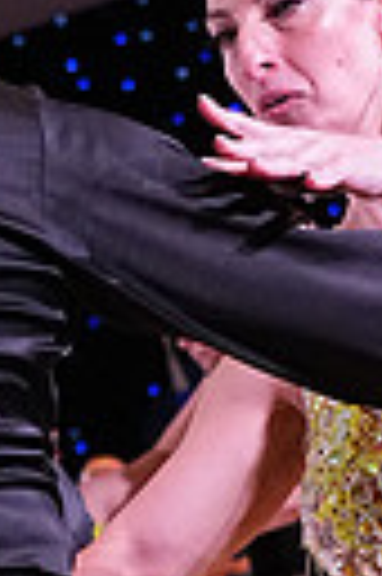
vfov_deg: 6.0
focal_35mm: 344
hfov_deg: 4.0
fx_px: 5490
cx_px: 227
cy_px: 783
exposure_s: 1/400
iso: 3200
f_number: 5
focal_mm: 51
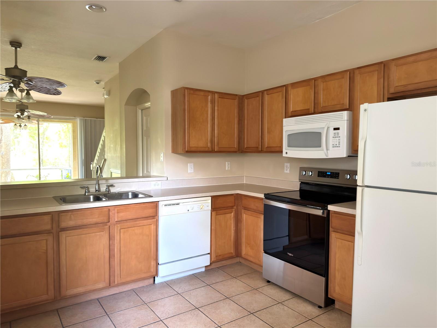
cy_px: 164
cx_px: 218
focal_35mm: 24
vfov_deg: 56.8
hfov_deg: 71.6
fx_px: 303
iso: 400
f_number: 1.78
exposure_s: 1/40
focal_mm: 6.76
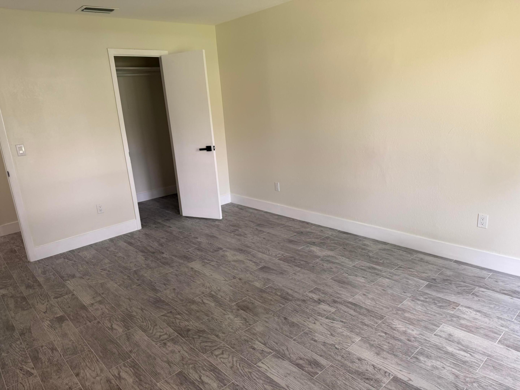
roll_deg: +3.8
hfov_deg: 71.6
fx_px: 361
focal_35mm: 24
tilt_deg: -13.3
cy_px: 195
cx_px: 260
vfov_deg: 56.8
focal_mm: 6.76
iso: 125
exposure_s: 1/121
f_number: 1.78
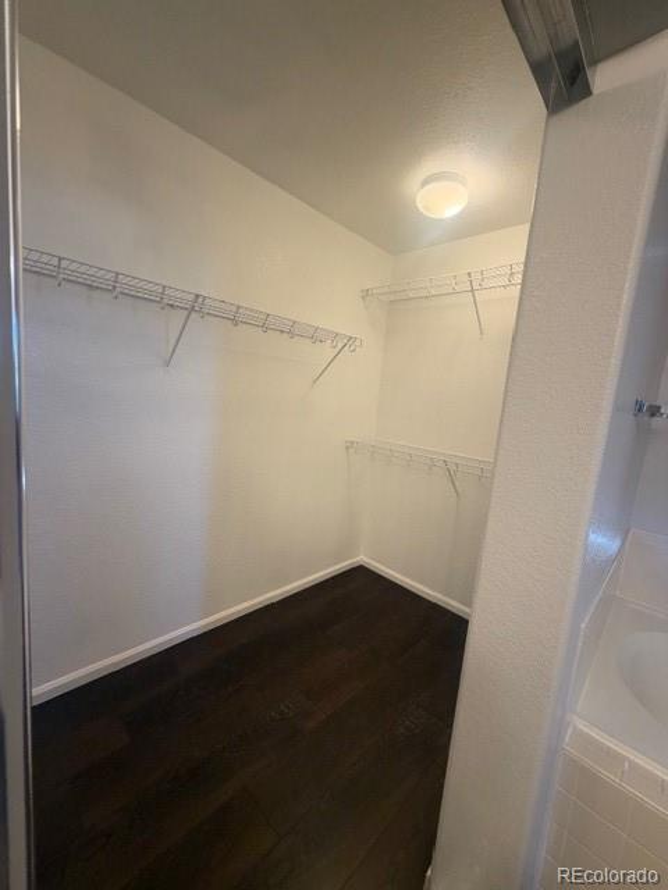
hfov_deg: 85.7
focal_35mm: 14
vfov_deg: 102.1
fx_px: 360
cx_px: 334
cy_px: 445
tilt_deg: -6.7
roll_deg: -6.6
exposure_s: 1/60
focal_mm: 2.22
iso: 200
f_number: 2.2
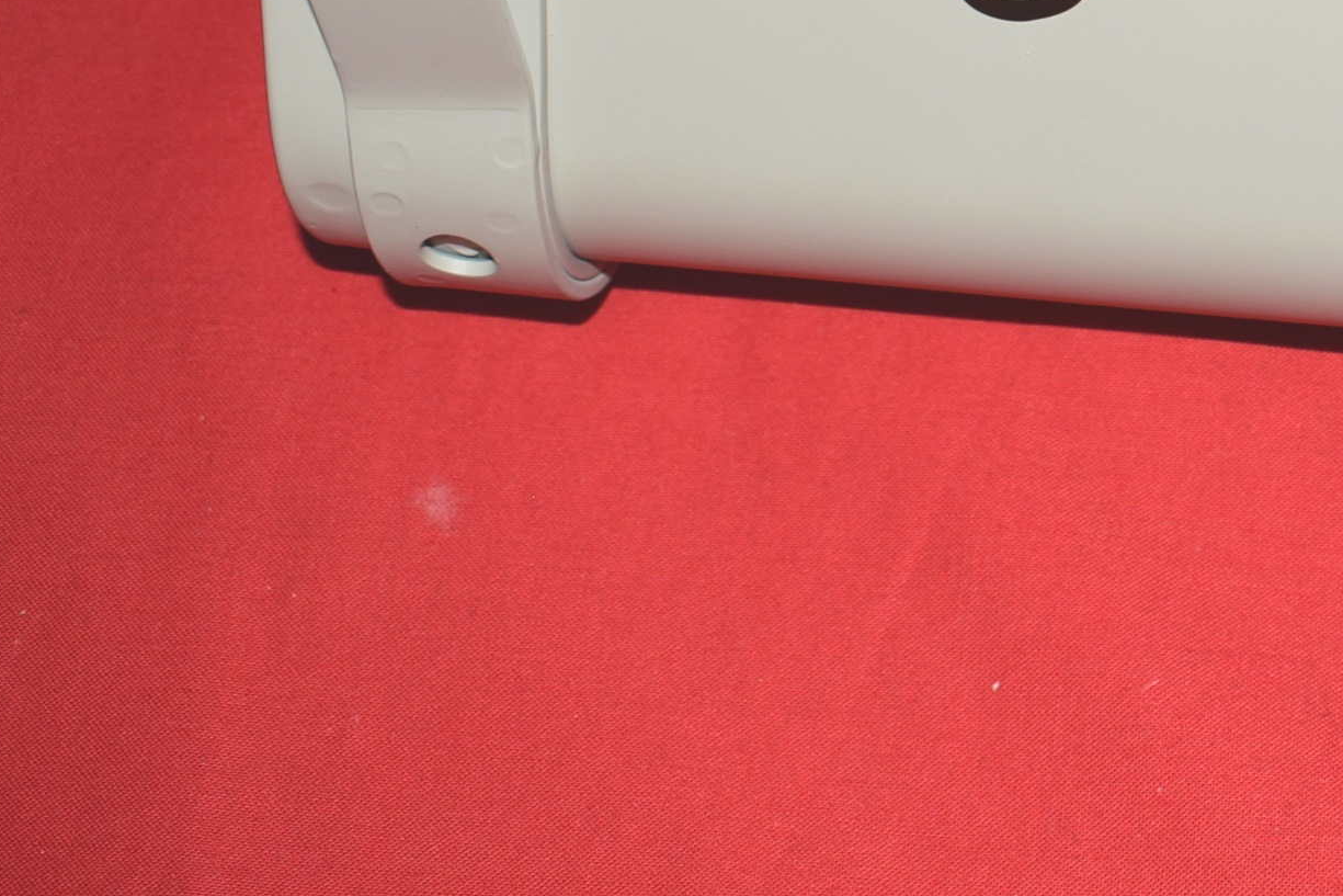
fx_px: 3283
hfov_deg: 21.7
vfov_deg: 15.4
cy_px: 115
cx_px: 1536
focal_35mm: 88
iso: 160
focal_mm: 24
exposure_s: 1/200
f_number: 5.6
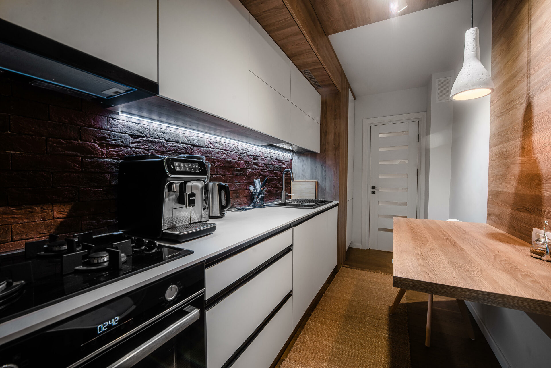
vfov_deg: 81.2
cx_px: 276
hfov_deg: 104.2
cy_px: 184
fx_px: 214
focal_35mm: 14
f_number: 9
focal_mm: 14
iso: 100
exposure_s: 1/2.5
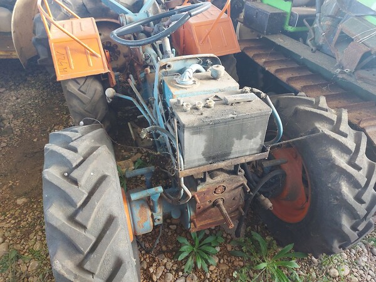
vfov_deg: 56.8
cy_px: 141
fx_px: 261
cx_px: 188
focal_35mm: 24
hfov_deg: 71.6
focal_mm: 5.23
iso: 125
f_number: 1.8
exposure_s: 1/60
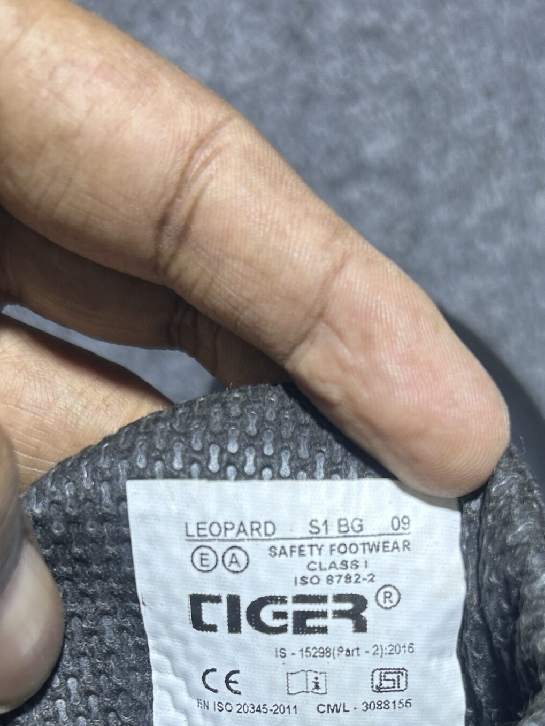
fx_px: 1028
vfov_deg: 36.6
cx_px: 309
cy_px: 643
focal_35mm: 49
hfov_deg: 29.7
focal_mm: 5.7
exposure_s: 1/50
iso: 64
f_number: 1.5
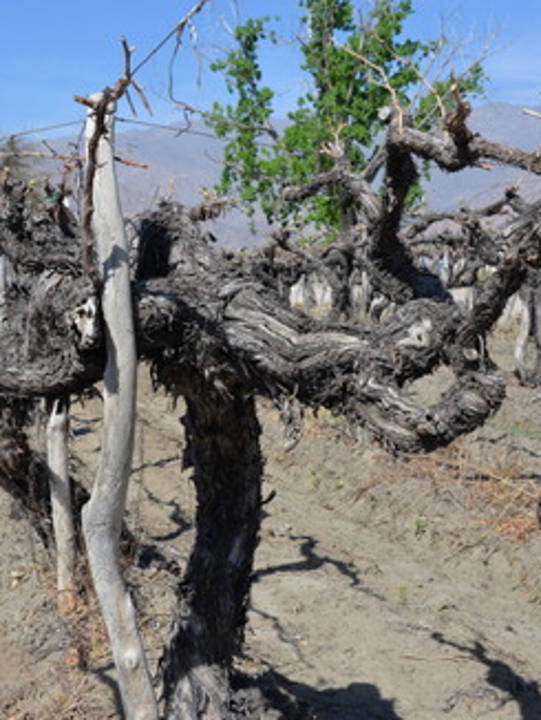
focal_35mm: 56
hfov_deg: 26.0
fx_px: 1165
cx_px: 181
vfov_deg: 34.3
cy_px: 364
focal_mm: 38
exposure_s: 1/250
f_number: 8
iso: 110
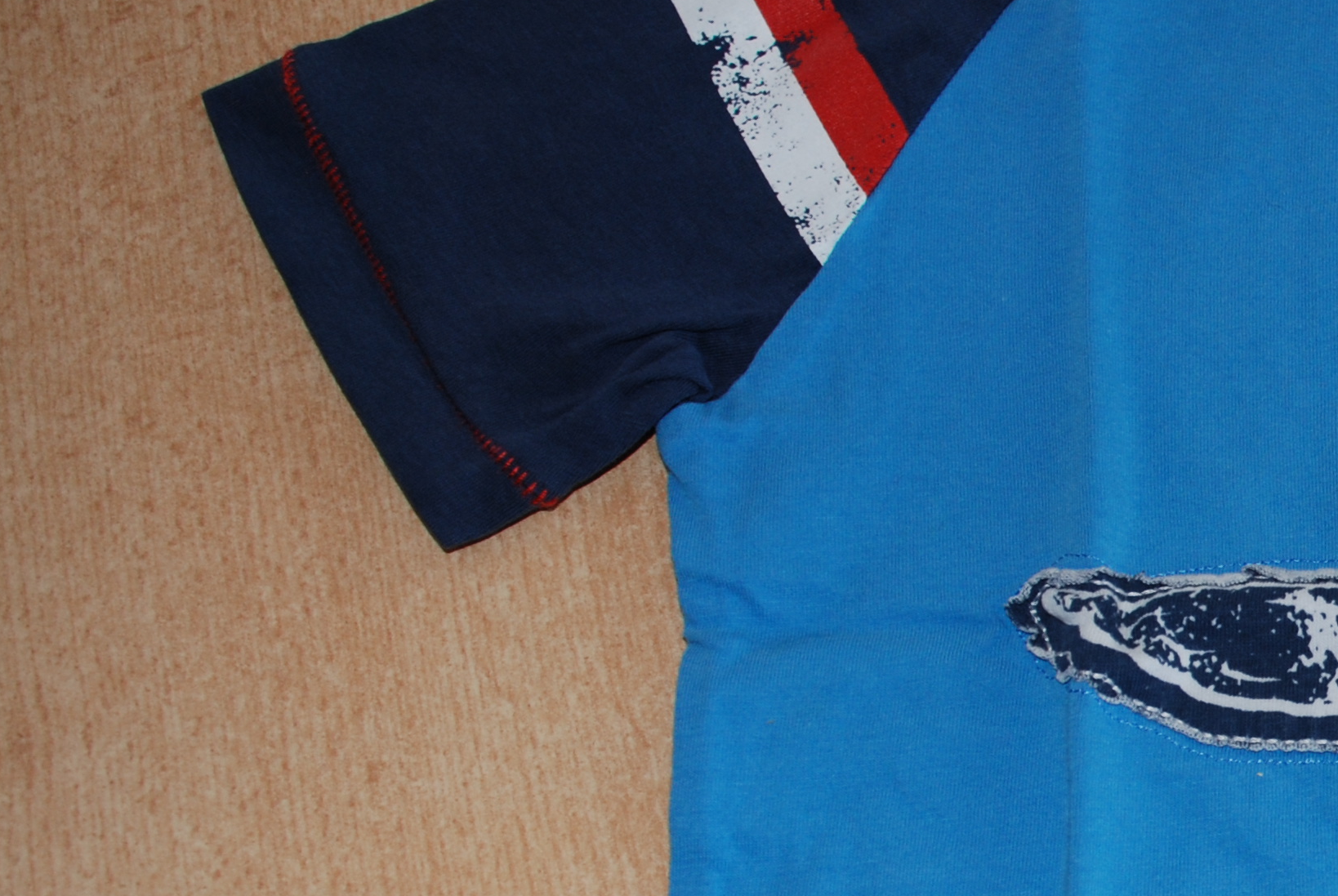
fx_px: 2903
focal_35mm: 78
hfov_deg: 23.8
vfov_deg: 17.4
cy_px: 726
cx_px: 1579
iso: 200
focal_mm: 22
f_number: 3.8
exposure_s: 1/60
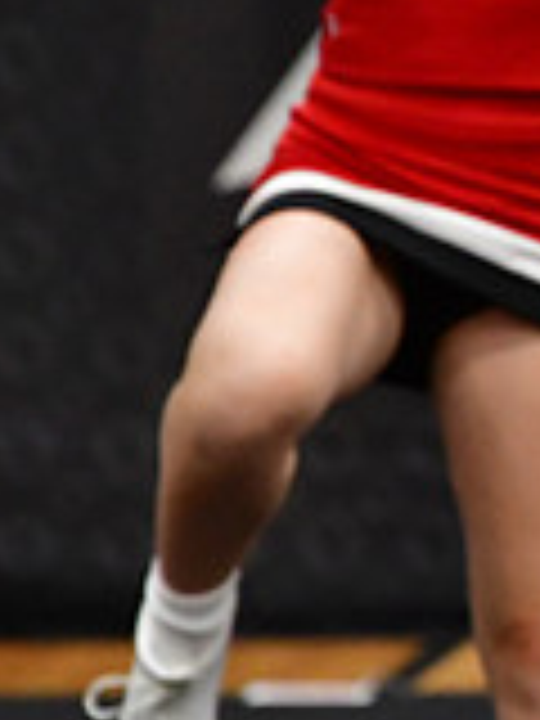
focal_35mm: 1048
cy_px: 128
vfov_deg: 1.9
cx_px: 1296
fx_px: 21798
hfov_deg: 1.4
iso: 5000
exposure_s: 1/500
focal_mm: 200
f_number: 3.5
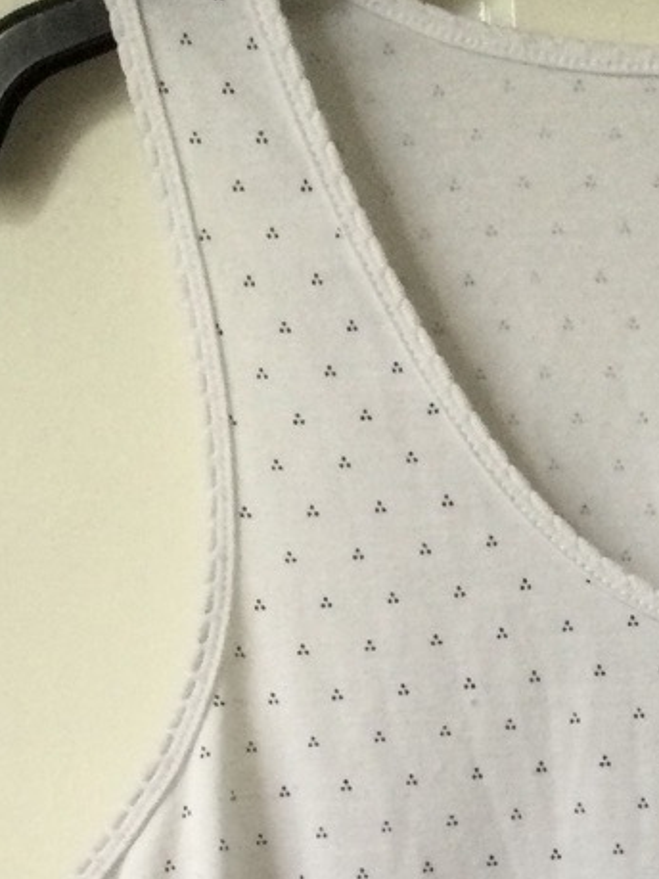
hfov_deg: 13.1
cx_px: 902
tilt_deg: -6.4
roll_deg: +0.5
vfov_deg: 16.9
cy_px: 1218
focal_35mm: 108
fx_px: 2743
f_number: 2.4
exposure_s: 1/33
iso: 32
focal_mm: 3.3
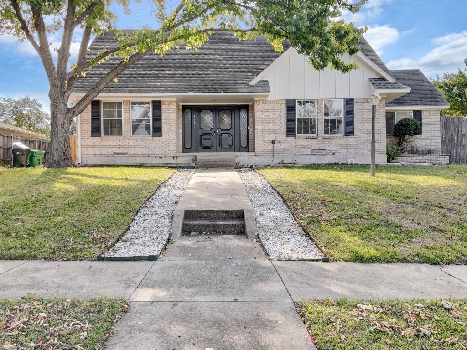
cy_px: 175
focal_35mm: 29
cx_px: 234
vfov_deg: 48.2
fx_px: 391
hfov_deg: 61.7
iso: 20
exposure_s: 1/362
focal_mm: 3
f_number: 1.8
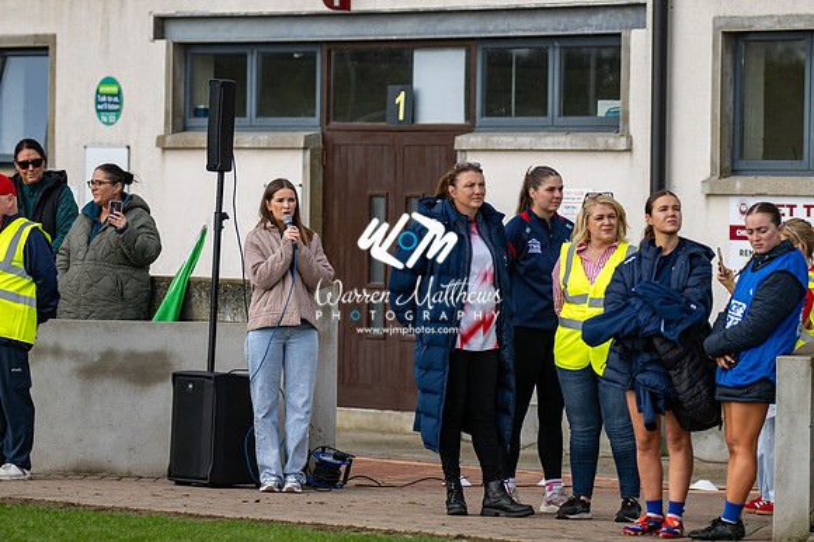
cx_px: 407
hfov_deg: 8.9
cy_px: 271
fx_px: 5243
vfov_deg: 5.9
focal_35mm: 232
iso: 250
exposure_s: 1/3200
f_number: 2.8
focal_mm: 155
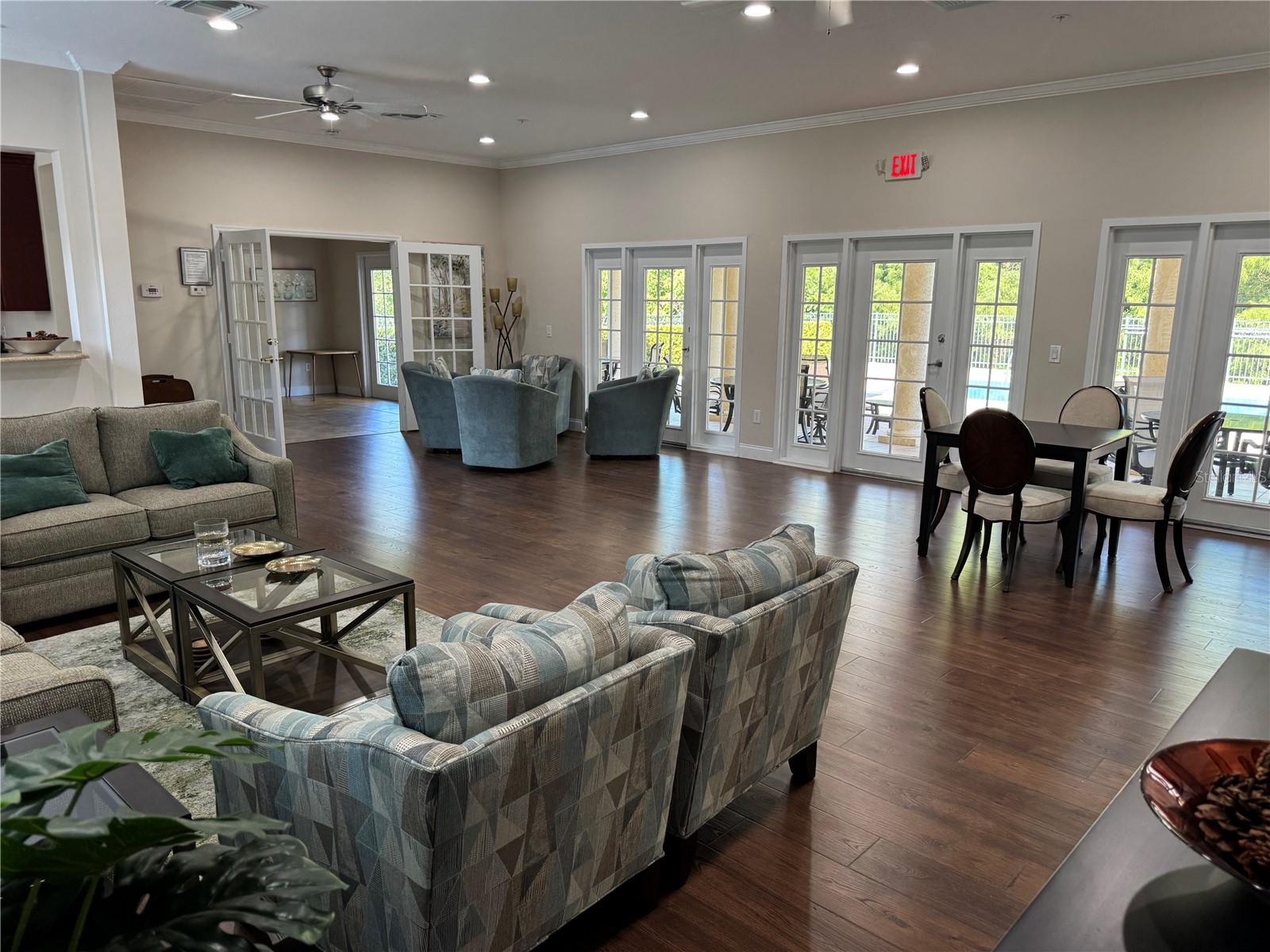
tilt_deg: -12.1
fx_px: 881
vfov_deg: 56.8
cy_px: 476
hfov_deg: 71.6
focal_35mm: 24
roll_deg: -0.7
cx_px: 635
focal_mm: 6.76
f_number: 1.78
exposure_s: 1/120
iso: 160
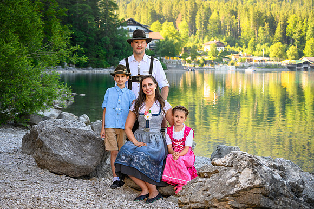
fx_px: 610
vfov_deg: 19.4
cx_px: 157
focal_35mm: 70
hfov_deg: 28.9
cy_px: 104
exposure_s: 1/60
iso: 100
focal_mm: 70
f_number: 5.6
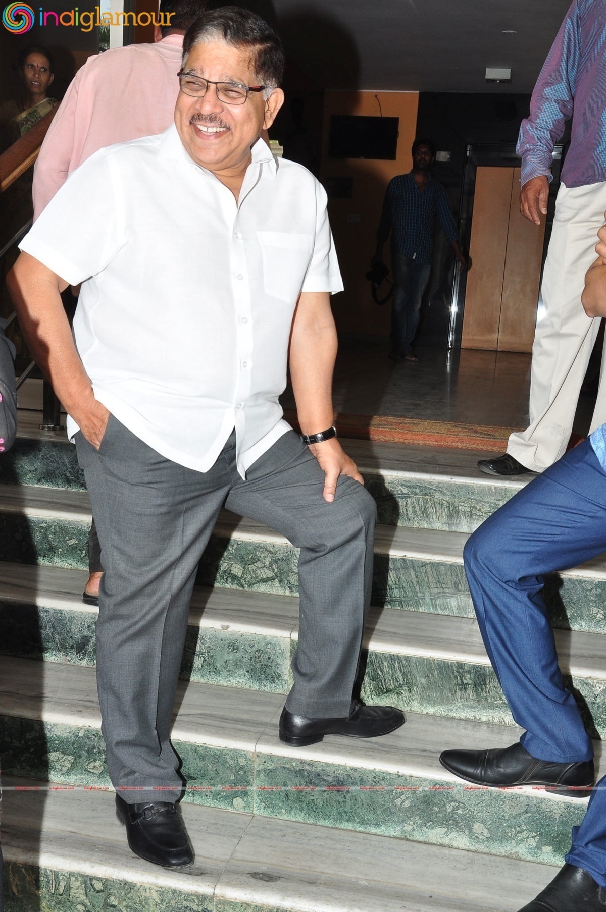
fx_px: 1139
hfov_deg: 29.8
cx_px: 303
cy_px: 456
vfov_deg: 43.7
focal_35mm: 45
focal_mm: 30
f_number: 9
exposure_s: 1/125
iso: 400
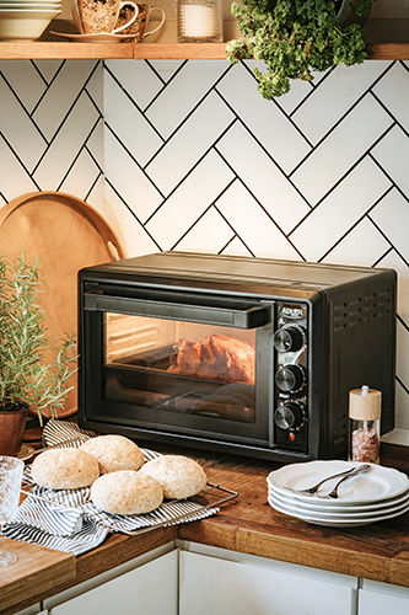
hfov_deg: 16.1
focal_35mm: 85
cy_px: 308
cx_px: 204
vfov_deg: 23.9
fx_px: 1449
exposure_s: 1/3
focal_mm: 85
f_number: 13
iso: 250
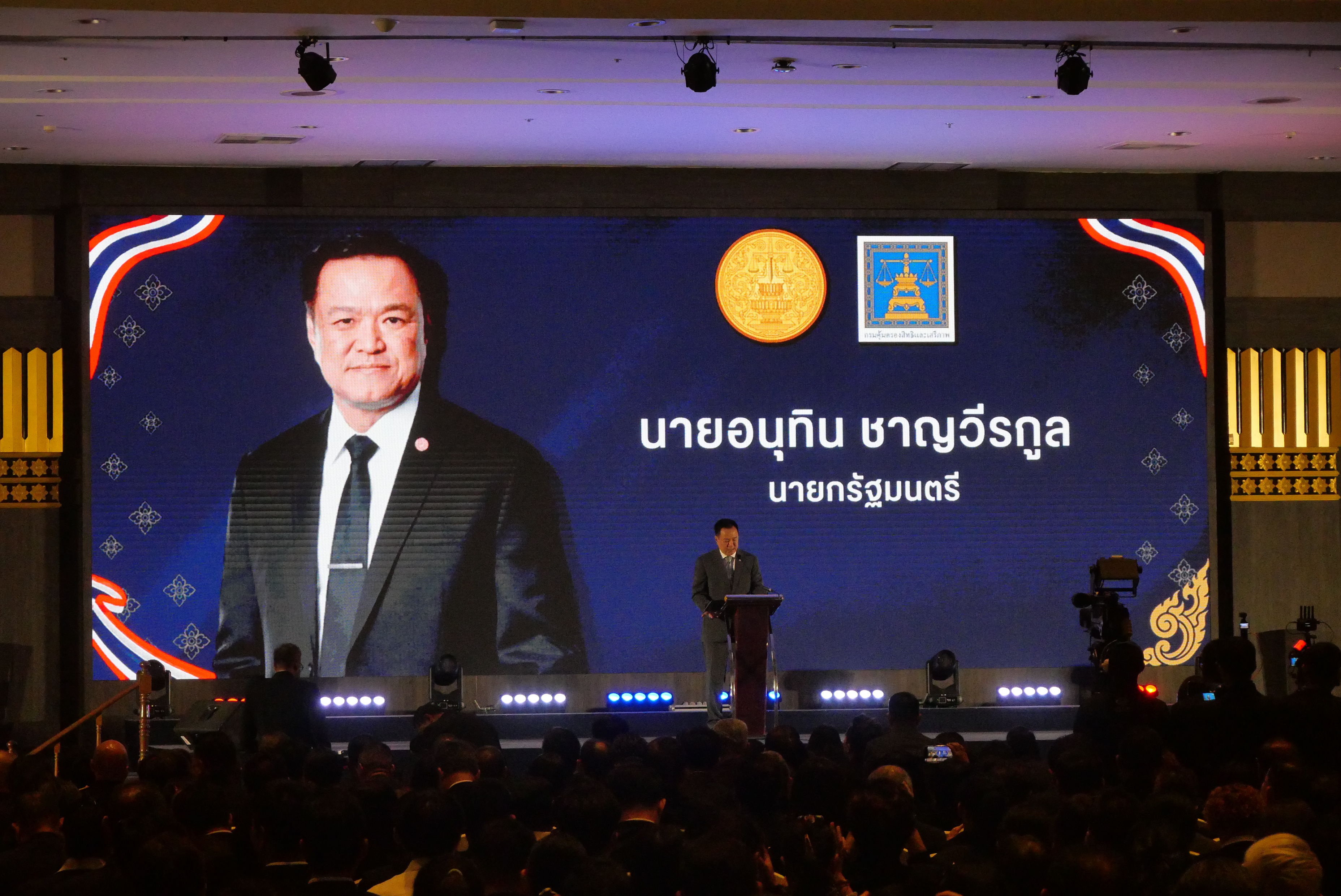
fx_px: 4622
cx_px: 670
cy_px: 448
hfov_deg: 16.5
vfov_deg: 11.1
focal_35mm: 124
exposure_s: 1/320
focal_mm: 60
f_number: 6.3
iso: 4000
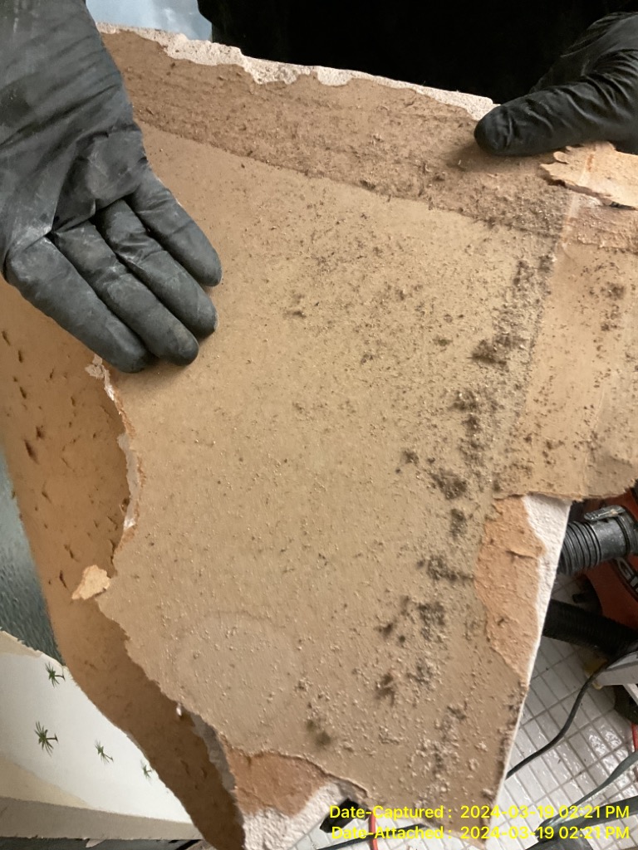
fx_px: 713
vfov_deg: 61.7
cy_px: 425
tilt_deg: -60.0
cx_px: 319
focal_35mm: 29
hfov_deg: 48.2
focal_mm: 3
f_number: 1.8
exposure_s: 1/60
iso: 250
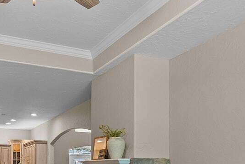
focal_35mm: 48
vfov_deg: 26.2
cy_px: 174
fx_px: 327
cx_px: 114
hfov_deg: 41.1
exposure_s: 1/50
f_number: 4.5
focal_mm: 16
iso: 2500
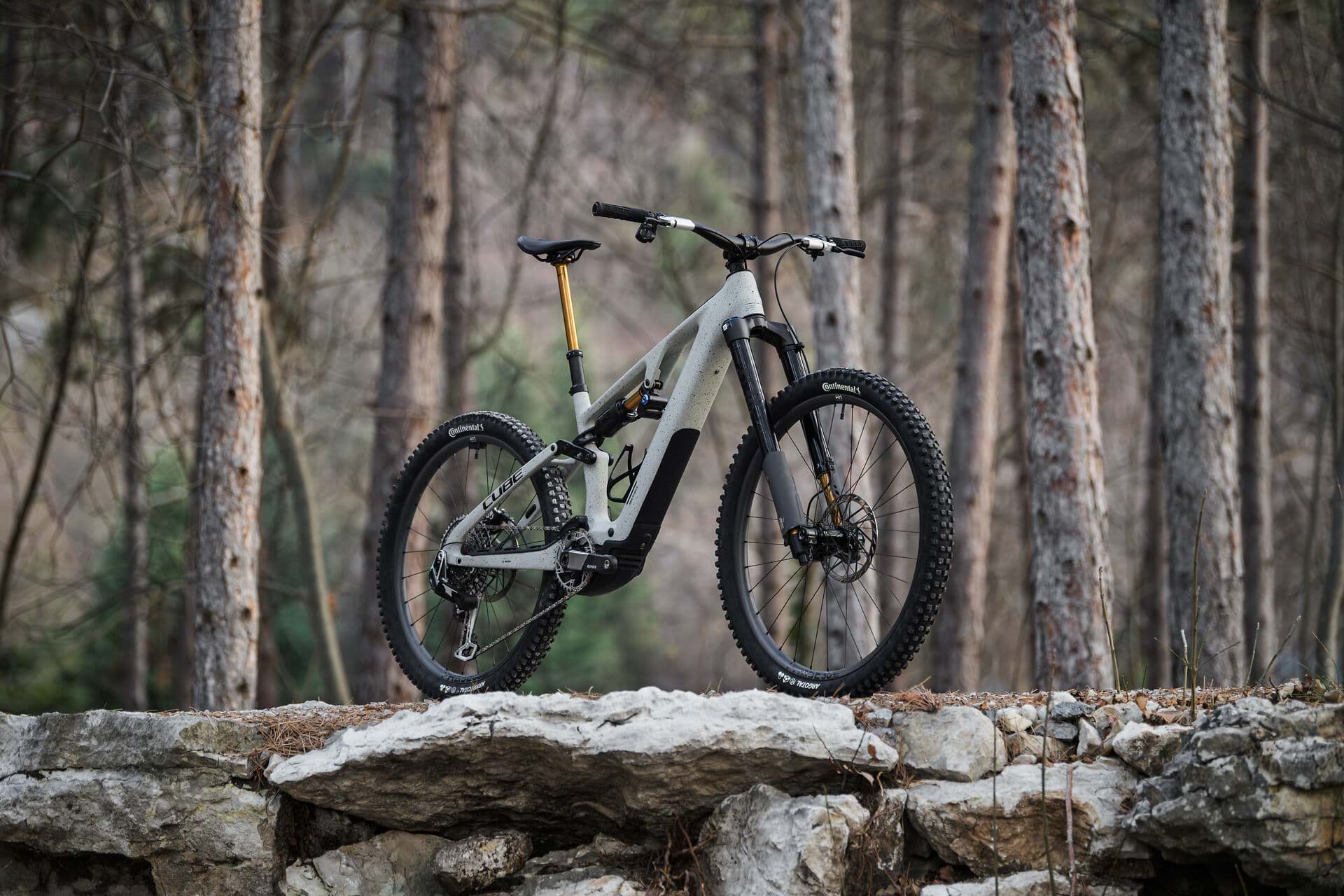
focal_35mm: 135
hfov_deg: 15.2
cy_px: 448
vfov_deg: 10.2
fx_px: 5040
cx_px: 672
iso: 1600
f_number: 2.8
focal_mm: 135
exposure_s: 1/320
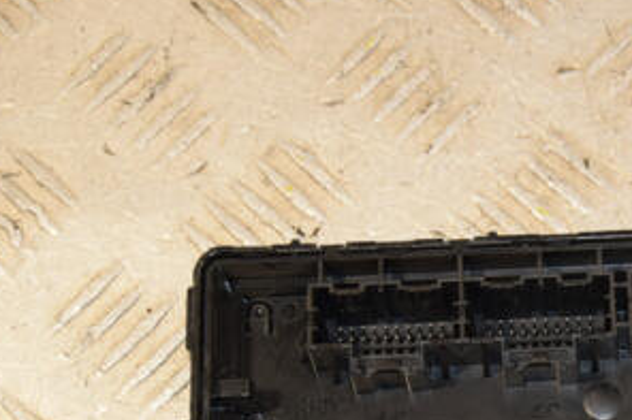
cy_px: 309
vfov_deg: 10.0
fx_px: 2404
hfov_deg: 14.7
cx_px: 626
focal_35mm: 137
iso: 800
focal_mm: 45
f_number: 7.1
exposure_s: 1/200
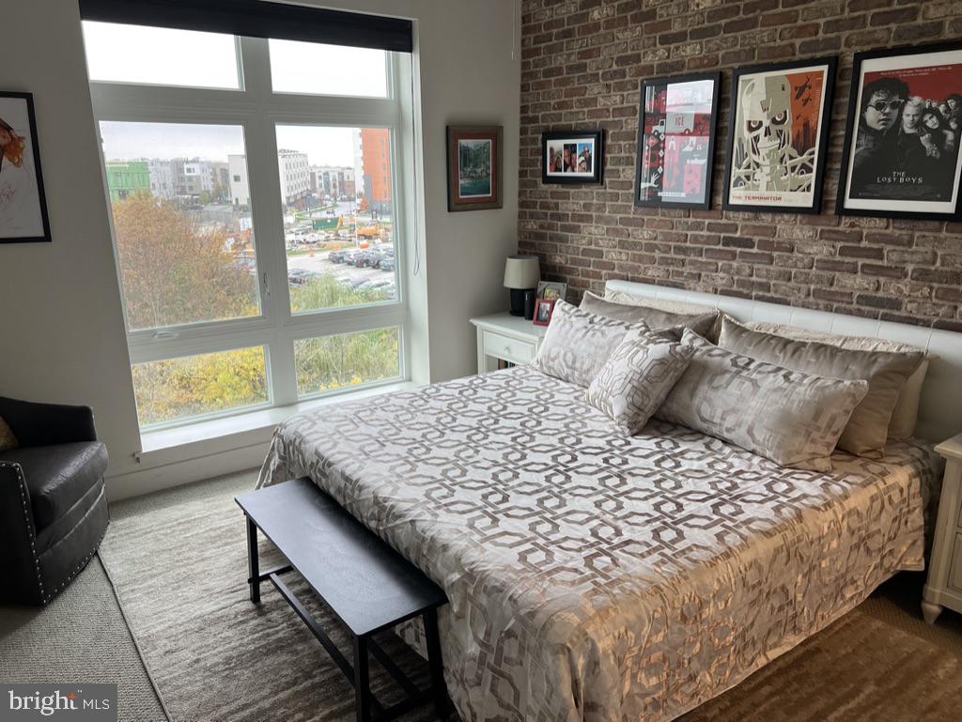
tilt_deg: -16.1
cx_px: 481
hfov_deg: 67.3
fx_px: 723
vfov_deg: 53.1
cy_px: 361
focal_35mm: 26
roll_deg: +0.2
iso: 64
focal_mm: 5.7
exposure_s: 1/120
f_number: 1.5
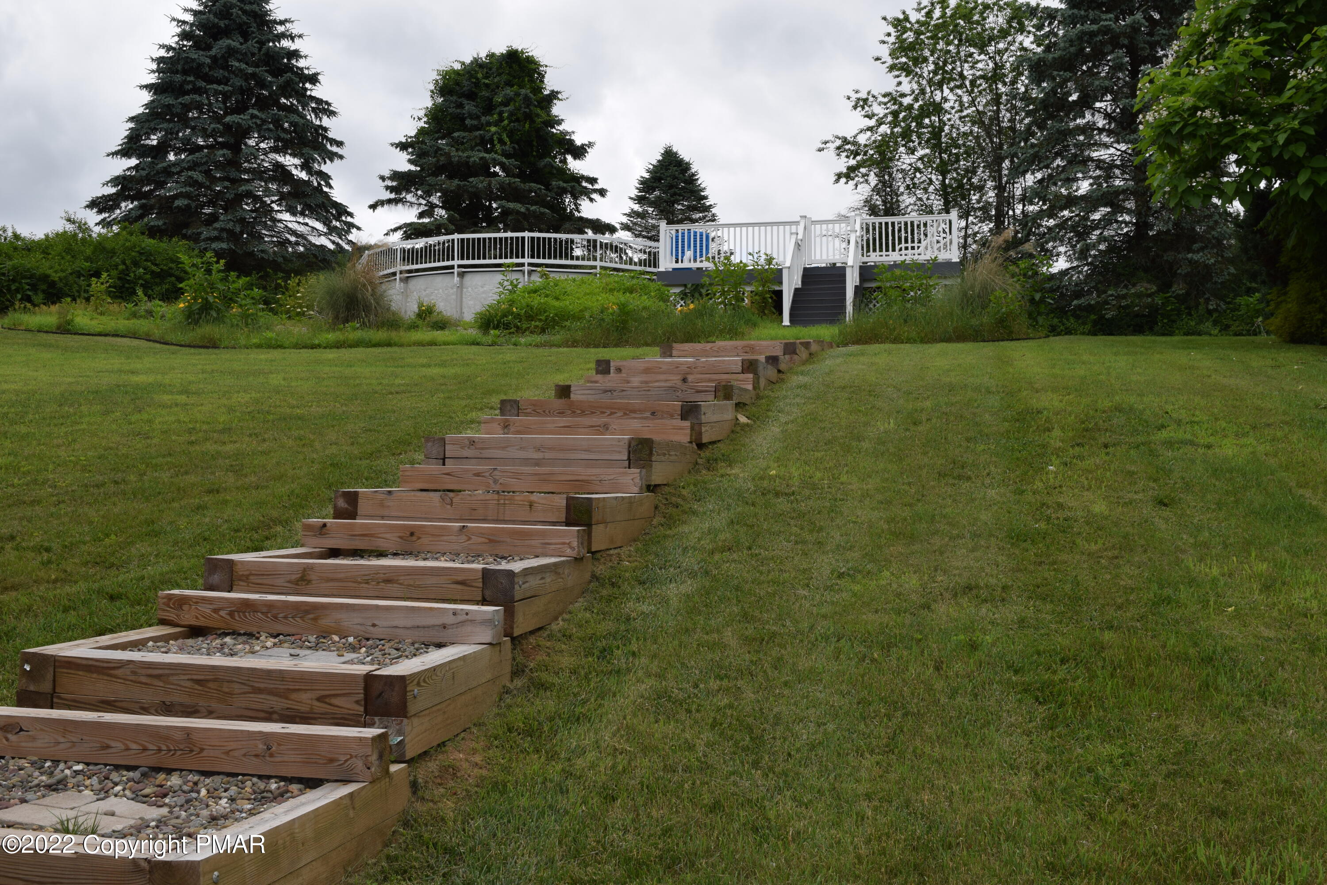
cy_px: 442
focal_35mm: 36
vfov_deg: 36.9
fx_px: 1327
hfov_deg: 53.1
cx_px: 664
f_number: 9
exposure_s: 1/200
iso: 100
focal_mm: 24
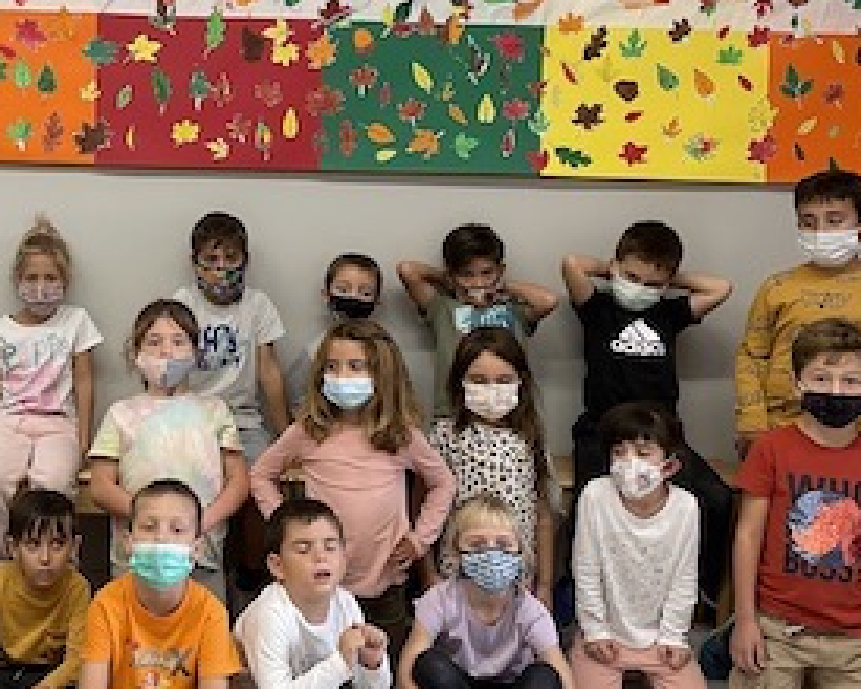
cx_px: 154
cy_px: 247
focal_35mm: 51
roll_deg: -1.4
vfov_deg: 29.5
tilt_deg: -3.6
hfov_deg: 35.3
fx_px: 1299
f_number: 1.6
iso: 125
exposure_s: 1/50
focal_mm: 4.2
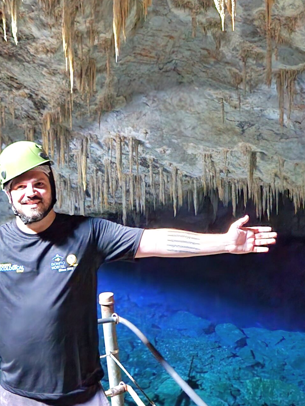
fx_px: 540
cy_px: 153
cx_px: 77
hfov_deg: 31.0
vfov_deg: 41.0
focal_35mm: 46
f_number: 1.8
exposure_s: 1/8
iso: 2000
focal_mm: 5.4
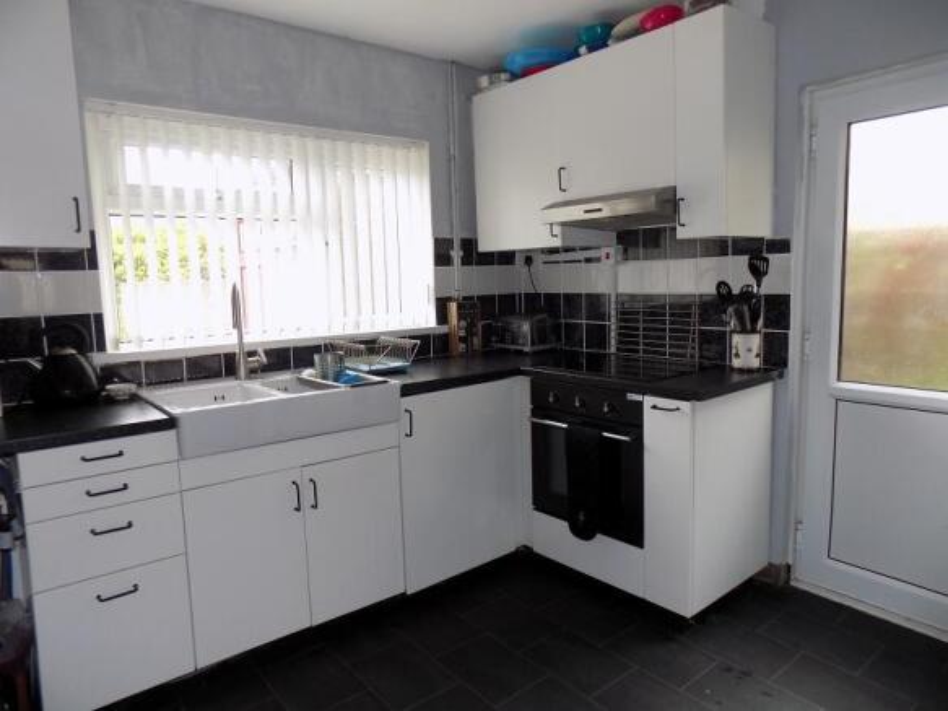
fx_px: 630
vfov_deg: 58.9
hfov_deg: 73.9
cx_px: 474
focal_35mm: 23
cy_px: 356
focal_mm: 4
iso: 125
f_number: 3.1
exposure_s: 1/30
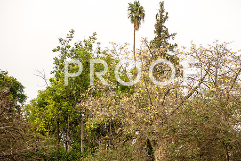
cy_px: 72
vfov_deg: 20.0
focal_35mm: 68
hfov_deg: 29.6
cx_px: 132
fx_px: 455
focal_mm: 60
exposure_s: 1/500
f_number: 3.5
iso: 100
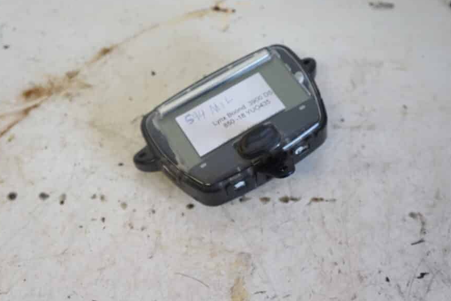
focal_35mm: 53
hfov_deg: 37.5
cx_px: 242
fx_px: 664
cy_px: 140
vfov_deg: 25.5
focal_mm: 30
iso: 800
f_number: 4
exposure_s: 1/60
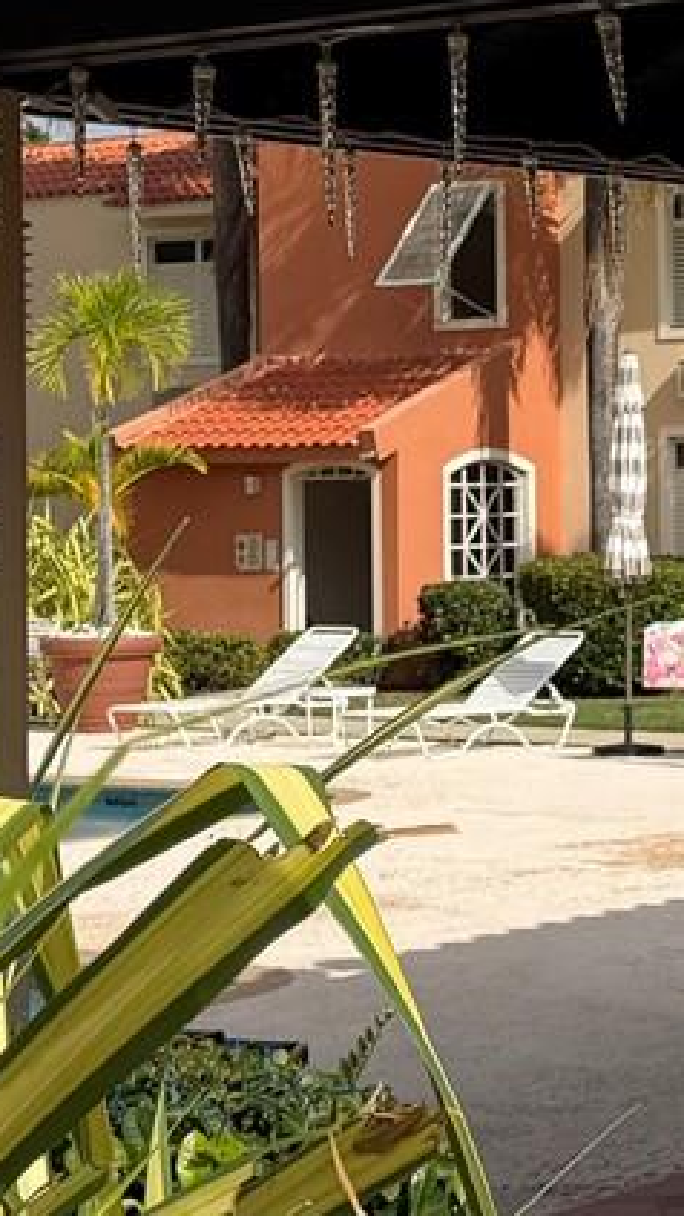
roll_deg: +0.6
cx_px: 900
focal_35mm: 99
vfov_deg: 21.4
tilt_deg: +2.1
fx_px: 3191
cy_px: 322
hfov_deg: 11.9
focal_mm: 6.76
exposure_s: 1/5714
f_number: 1.78
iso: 80
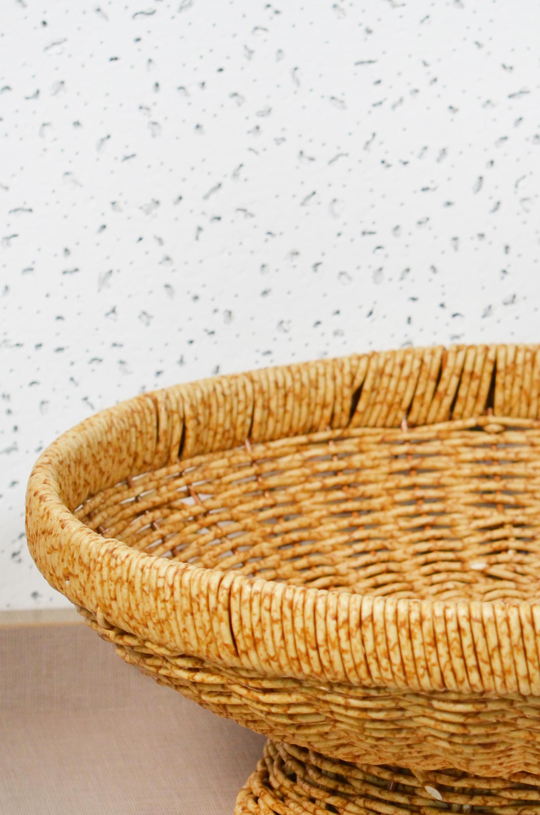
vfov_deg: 13.0
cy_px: 669
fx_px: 3548
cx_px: 531
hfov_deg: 8.7
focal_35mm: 157
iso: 400
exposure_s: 1/100
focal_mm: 50
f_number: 5
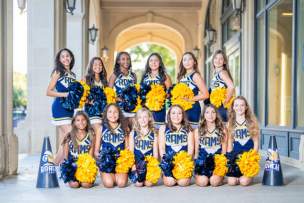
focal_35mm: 50
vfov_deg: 27.0
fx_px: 422
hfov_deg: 39.6
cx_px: 152
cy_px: 102
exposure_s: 1/400
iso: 125
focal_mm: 50
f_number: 1.3
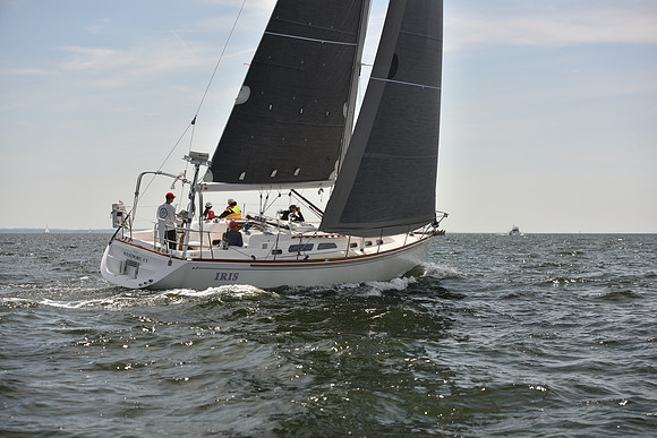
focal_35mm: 70
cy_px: 219
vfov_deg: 19.5
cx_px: 328
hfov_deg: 28.8
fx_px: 1278
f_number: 4.5
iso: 250
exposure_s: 1/1250
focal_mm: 70
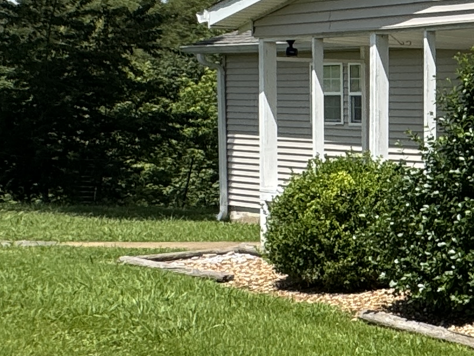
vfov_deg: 20.9
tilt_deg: -3.4
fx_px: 959
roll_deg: -1.1
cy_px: 117
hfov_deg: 18.9
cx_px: 916
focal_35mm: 70
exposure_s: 1/1880
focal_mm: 2.22
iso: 50
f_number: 2.2
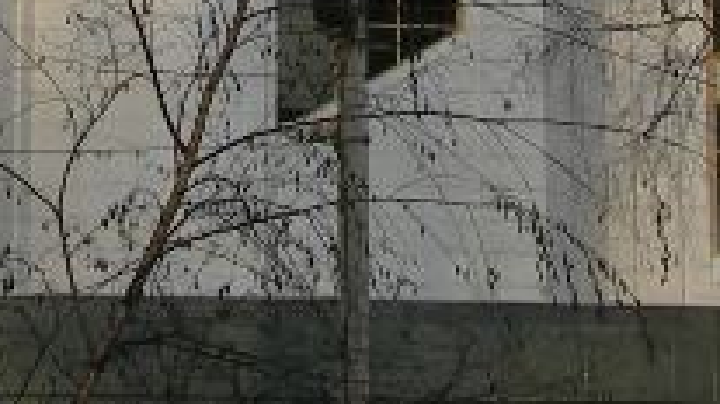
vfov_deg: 5.5
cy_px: -798
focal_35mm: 205
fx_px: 3910
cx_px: 146
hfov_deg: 10.5
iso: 50
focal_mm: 7.8
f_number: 4.8
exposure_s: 1/296
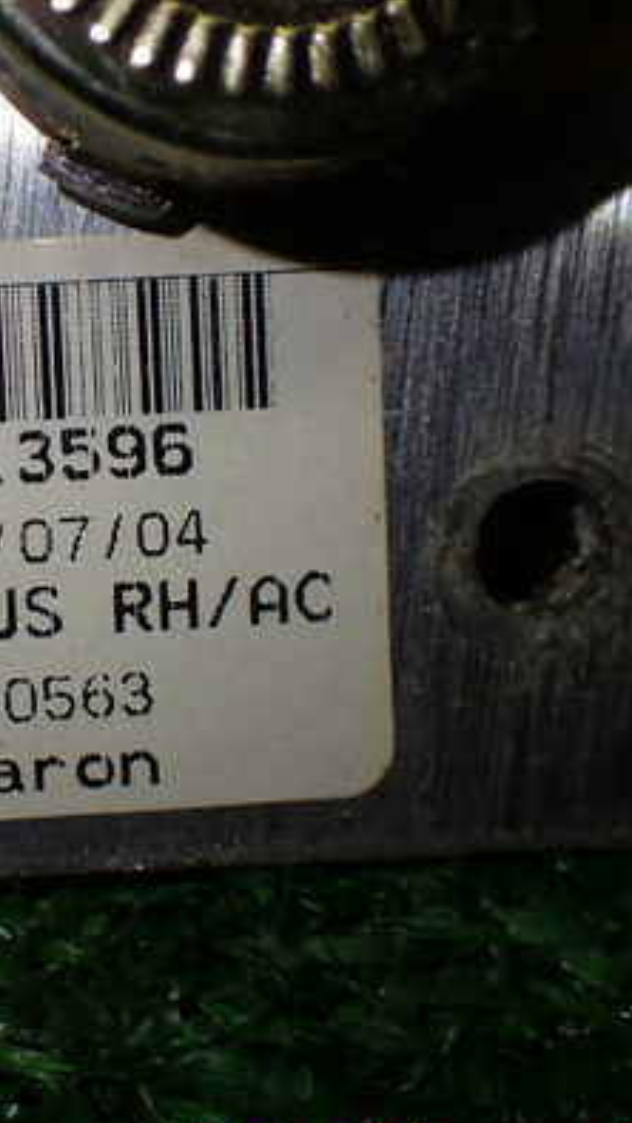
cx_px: -14
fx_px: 1875
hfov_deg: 18.6
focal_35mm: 63
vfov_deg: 33.3
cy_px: 550
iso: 100
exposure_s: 1/200
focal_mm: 6.83
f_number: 2.7
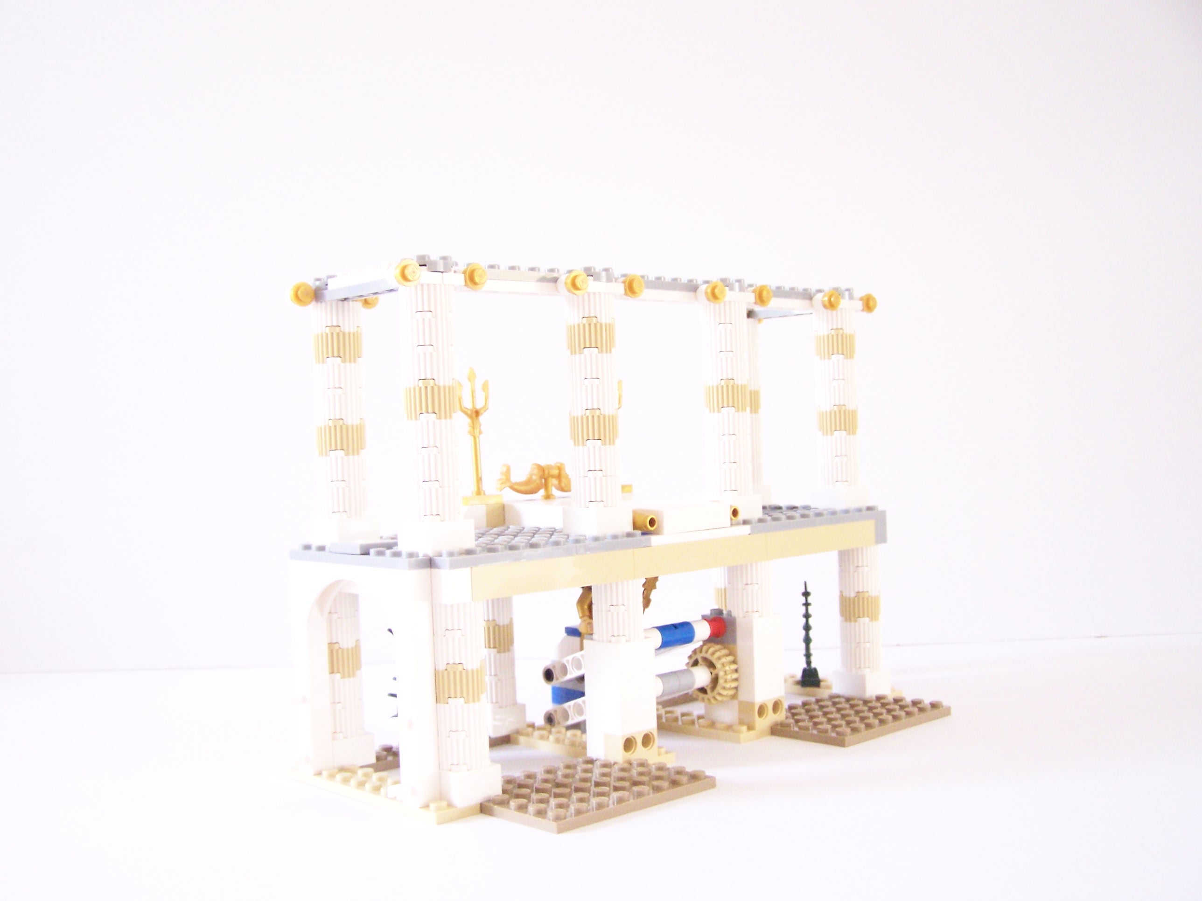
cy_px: 450
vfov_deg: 37.7
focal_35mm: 38
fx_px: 1320
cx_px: 601
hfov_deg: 49.0
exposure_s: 1/10
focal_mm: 6.3
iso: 400
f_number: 3.2
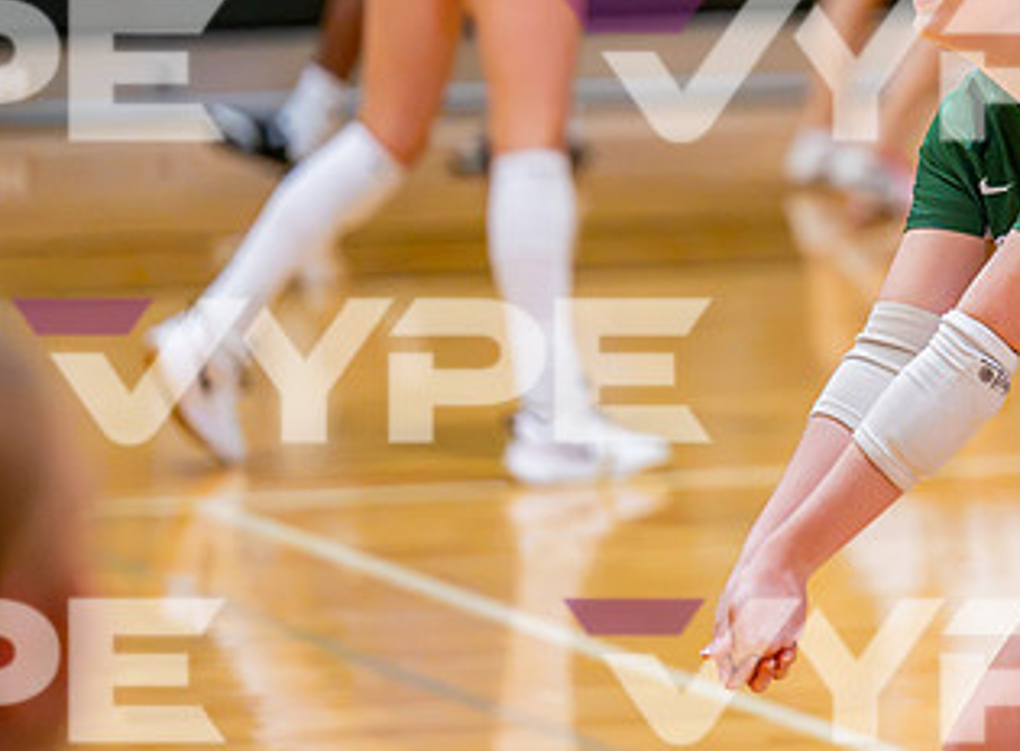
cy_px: 215
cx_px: 1075
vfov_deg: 4.0
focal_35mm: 370
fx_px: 10832
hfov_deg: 5.4
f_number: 2.8
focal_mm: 165
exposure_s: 1/800
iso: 10000
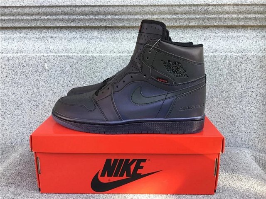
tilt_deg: -14.1
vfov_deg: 45.4
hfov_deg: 58.4
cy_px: 100
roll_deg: +0.7
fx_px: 238
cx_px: 133
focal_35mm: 31
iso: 32
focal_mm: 3.3
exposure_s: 1/100
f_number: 2.4
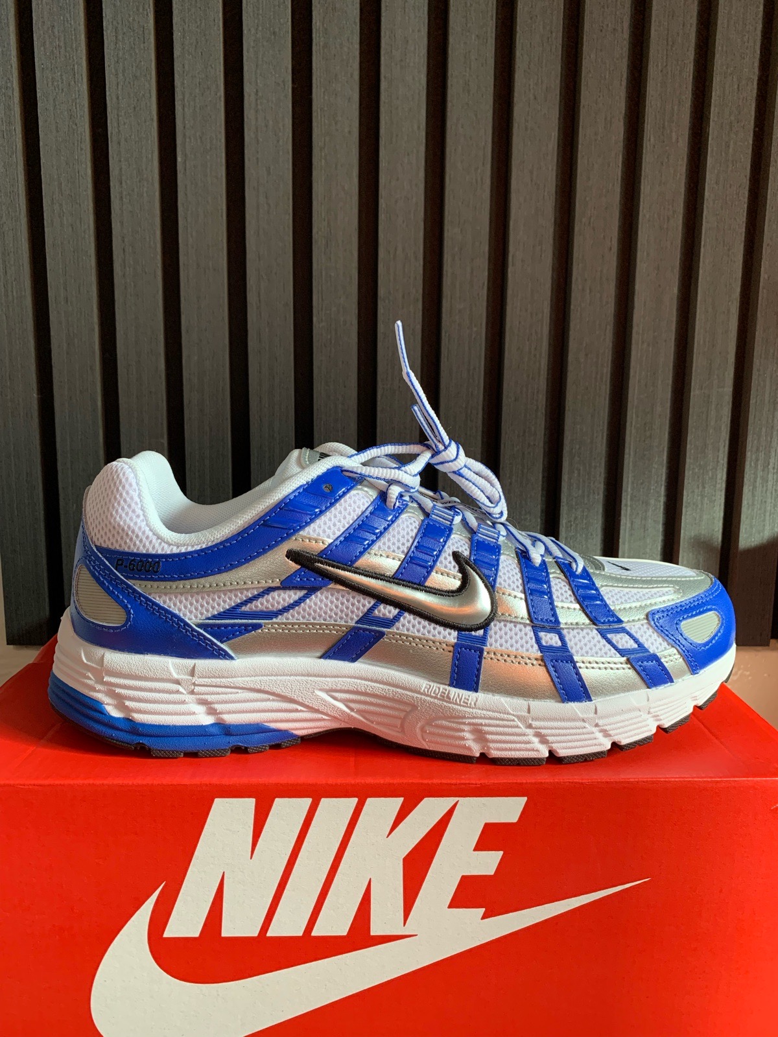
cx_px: 389
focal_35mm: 26
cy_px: 518
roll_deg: -1.1
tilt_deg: -9.2
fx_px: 779
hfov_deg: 53.1
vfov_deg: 67.3
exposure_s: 1/73
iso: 100
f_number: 1.8
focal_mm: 4.25
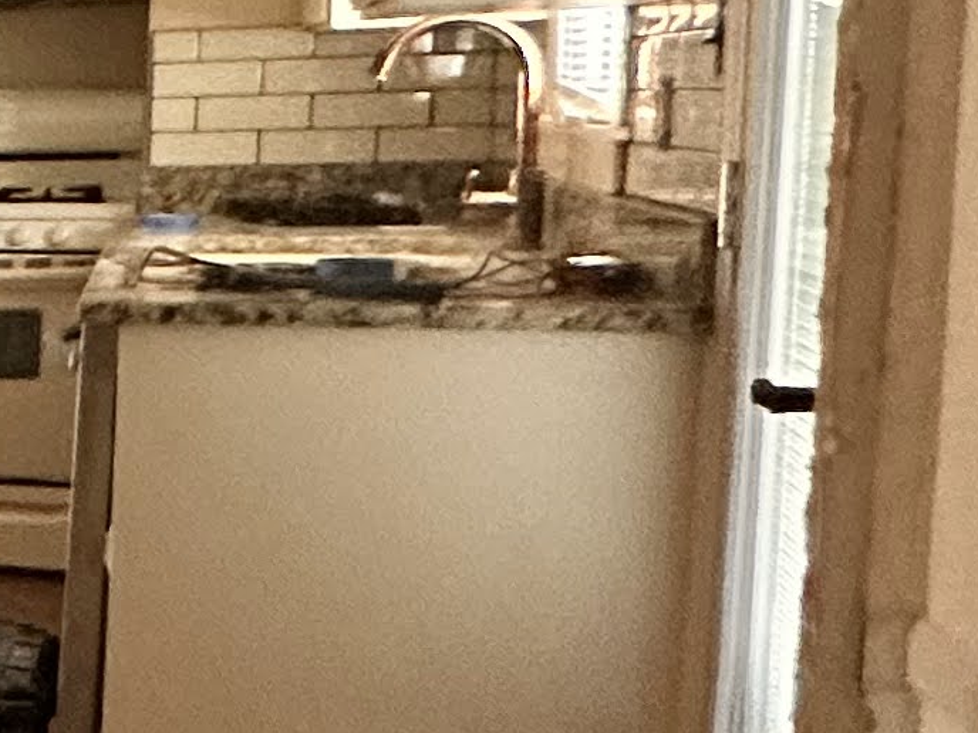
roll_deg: +1.9
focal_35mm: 82
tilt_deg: -4.3
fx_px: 2317
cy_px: 361
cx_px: -1539
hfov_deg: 13.8
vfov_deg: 18.0
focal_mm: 2.22
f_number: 2.2
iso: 500
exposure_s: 1/60
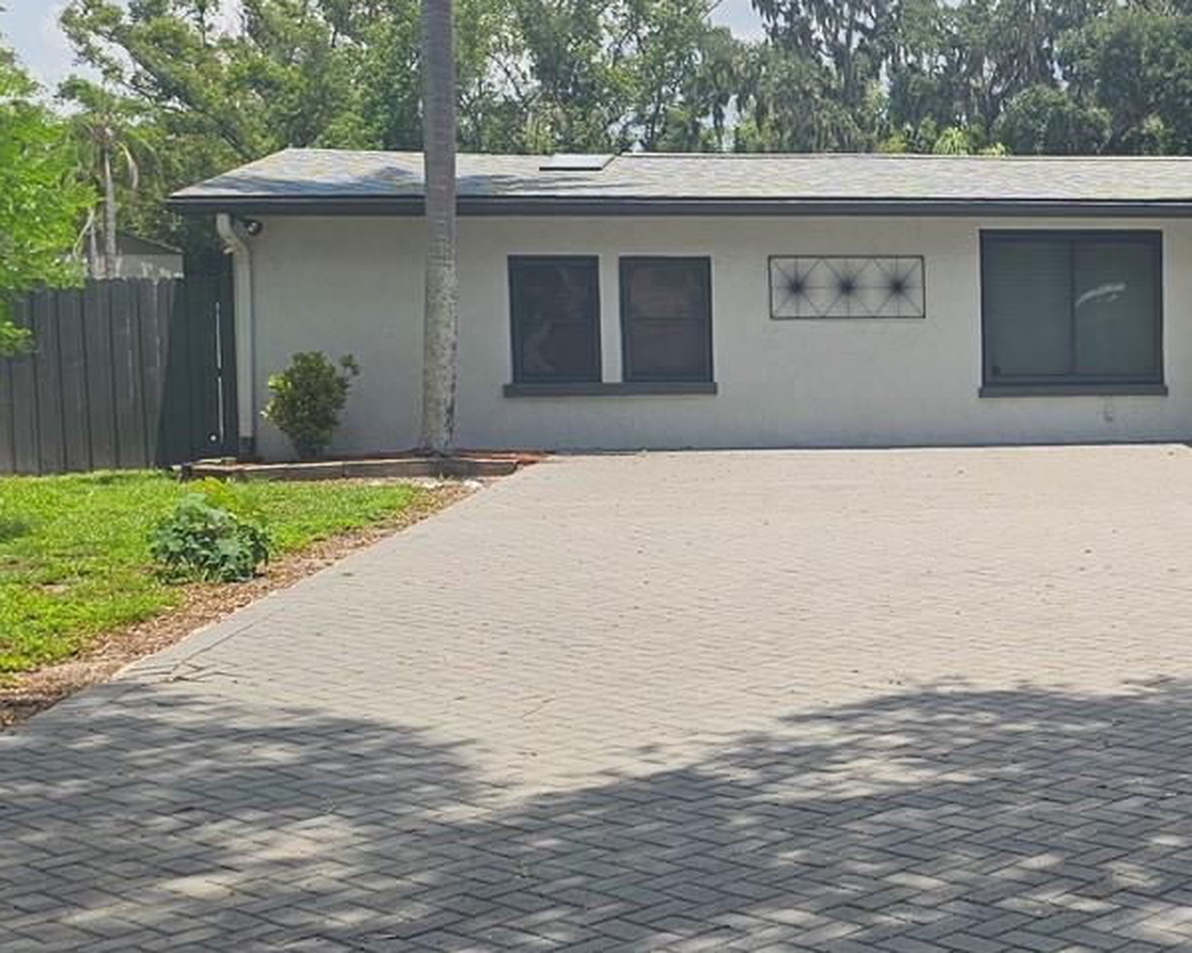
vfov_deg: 25.4
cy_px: 477
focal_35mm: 60
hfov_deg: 29.4
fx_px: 2116
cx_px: 1192
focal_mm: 6.3
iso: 10
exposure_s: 1/694
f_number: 1.7
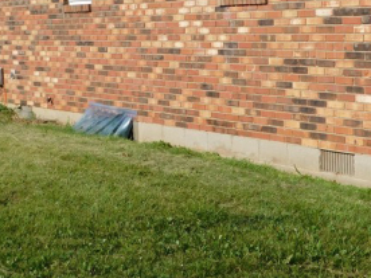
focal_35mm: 87
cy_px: 59
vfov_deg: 16.9
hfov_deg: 22.4
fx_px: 932
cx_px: 136
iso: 125
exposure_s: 1/1250
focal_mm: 6.3
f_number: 3.5
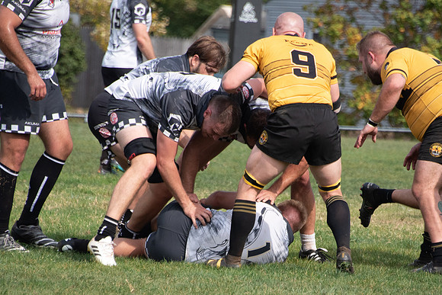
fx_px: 6920
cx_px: 258
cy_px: 277
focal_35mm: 563
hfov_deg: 3.7
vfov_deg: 2.4
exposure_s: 1/2500
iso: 400
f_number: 6.3
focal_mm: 300
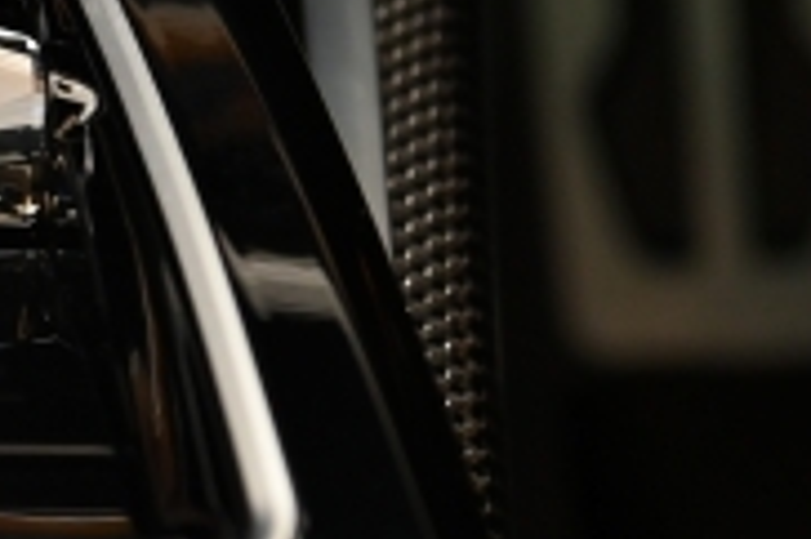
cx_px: -646
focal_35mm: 308
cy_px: -116
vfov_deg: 4.4
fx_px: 6932
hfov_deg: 6.5
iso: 2000
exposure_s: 1/60
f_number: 5.6
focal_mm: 70
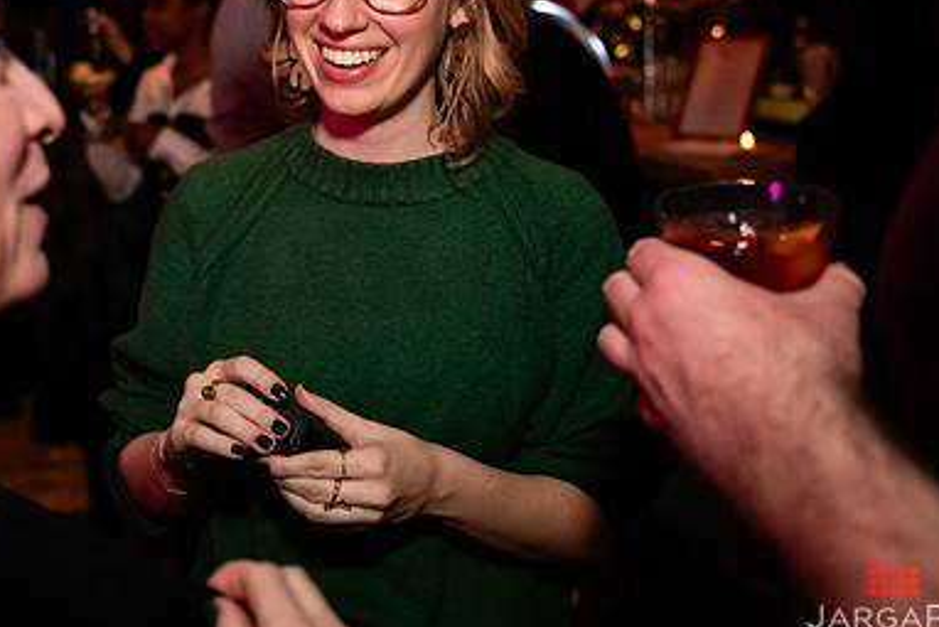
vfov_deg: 27.9
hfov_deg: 40.7
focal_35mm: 48
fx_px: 1252
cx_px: 329
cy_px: 208
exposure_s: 1/125
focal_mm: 30
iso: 3200
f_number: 2.8
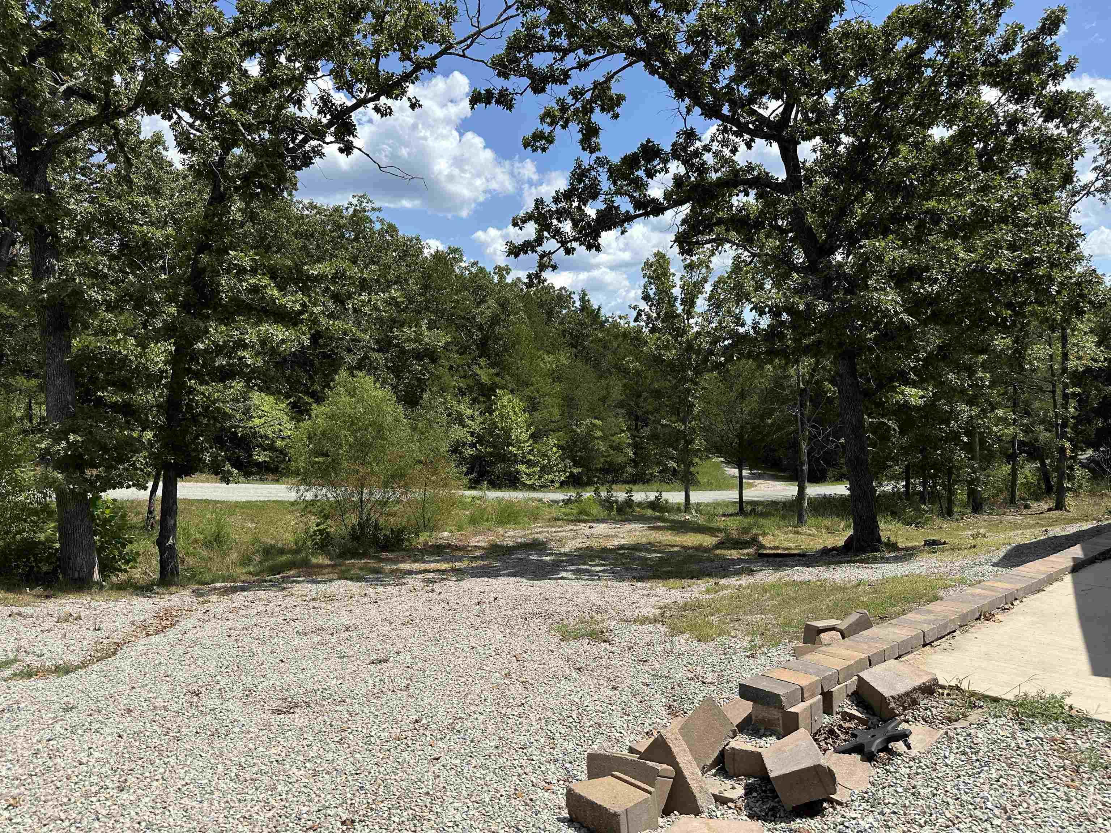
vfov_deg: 56.8
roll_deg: -0.2
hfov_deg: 71.6
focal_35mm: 24
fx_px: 770
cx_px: 556
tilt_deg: -1.7
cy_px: 416
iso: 80
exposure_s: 1/4348
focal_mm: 6.86
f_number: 1.78
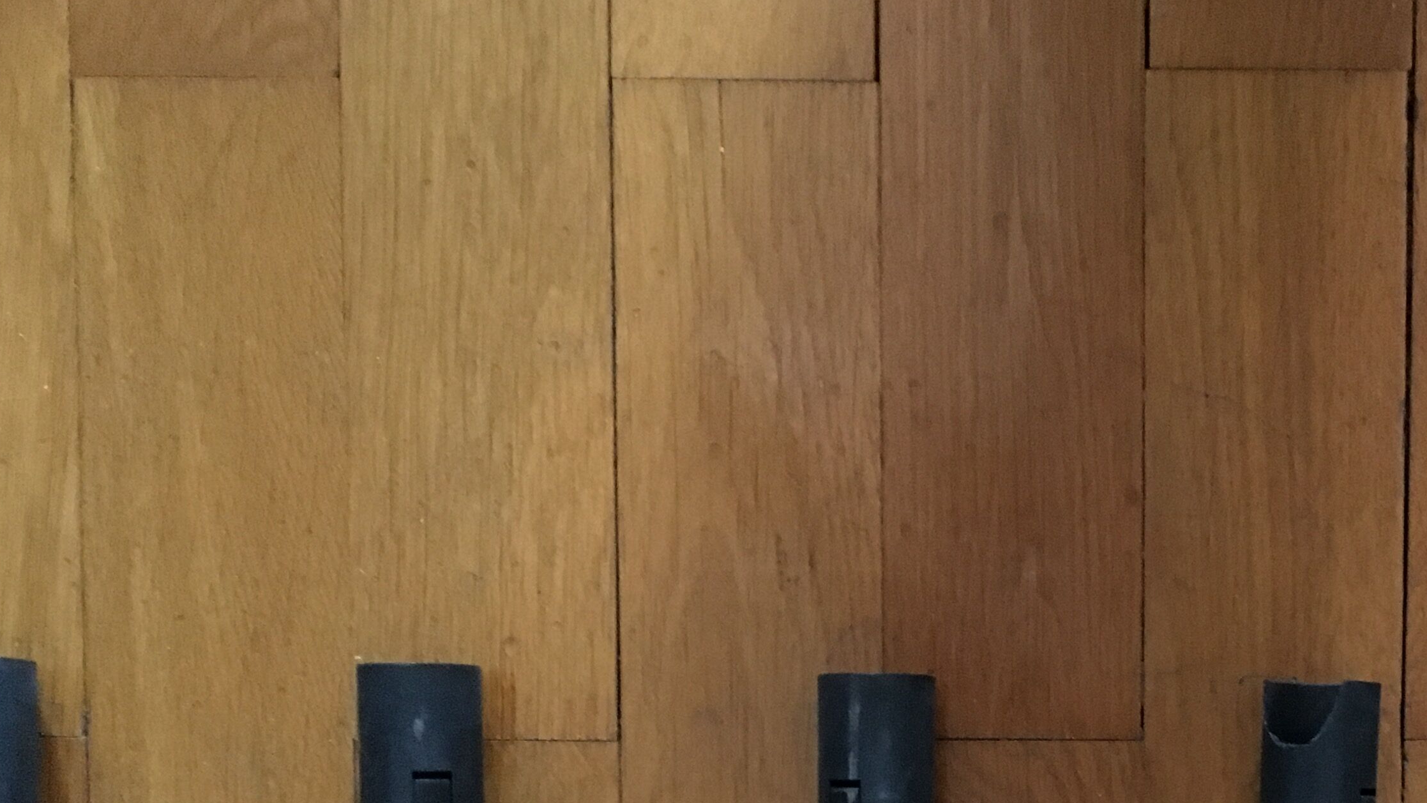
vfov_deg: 20.0
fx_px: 2157
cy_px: 912
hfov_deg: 35.3
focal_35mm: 57
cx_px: 1165
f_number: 2.2
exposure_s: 1/17
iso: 320
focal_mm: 4.15
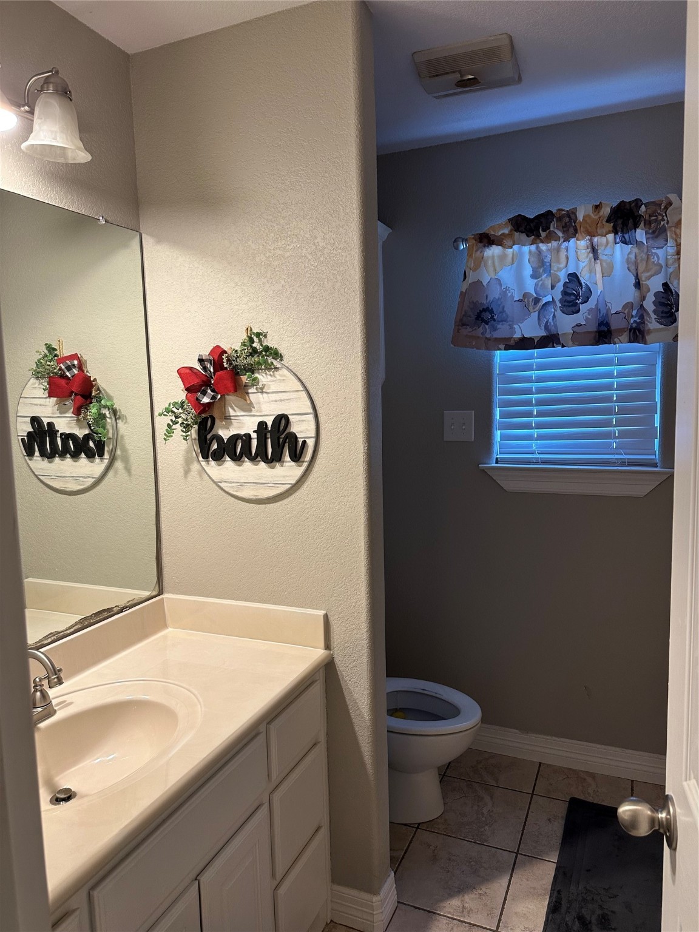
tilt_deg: -6.1
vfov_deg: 71.6
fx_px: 646
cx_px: 350
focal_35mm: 24
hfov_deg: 56.8
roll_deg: +0.7
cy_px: 466
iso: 160
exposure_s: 1/60
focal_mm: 6.86
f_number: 1.78
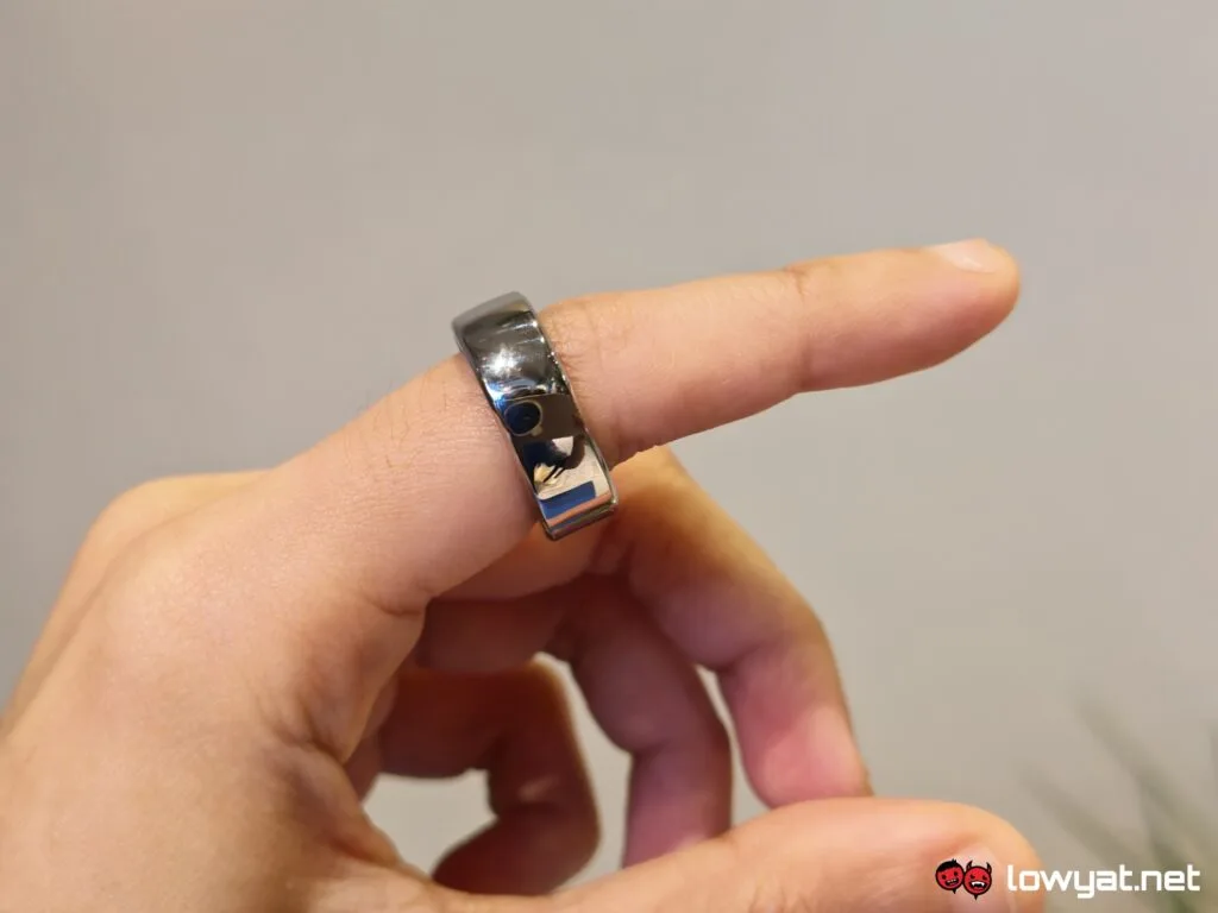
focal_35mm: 46
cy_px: 456
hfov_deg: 41.2
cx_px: 609
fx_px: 1619
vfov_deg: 31.5
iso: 400
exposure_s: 1/50
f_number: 1.6
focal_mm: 5.4
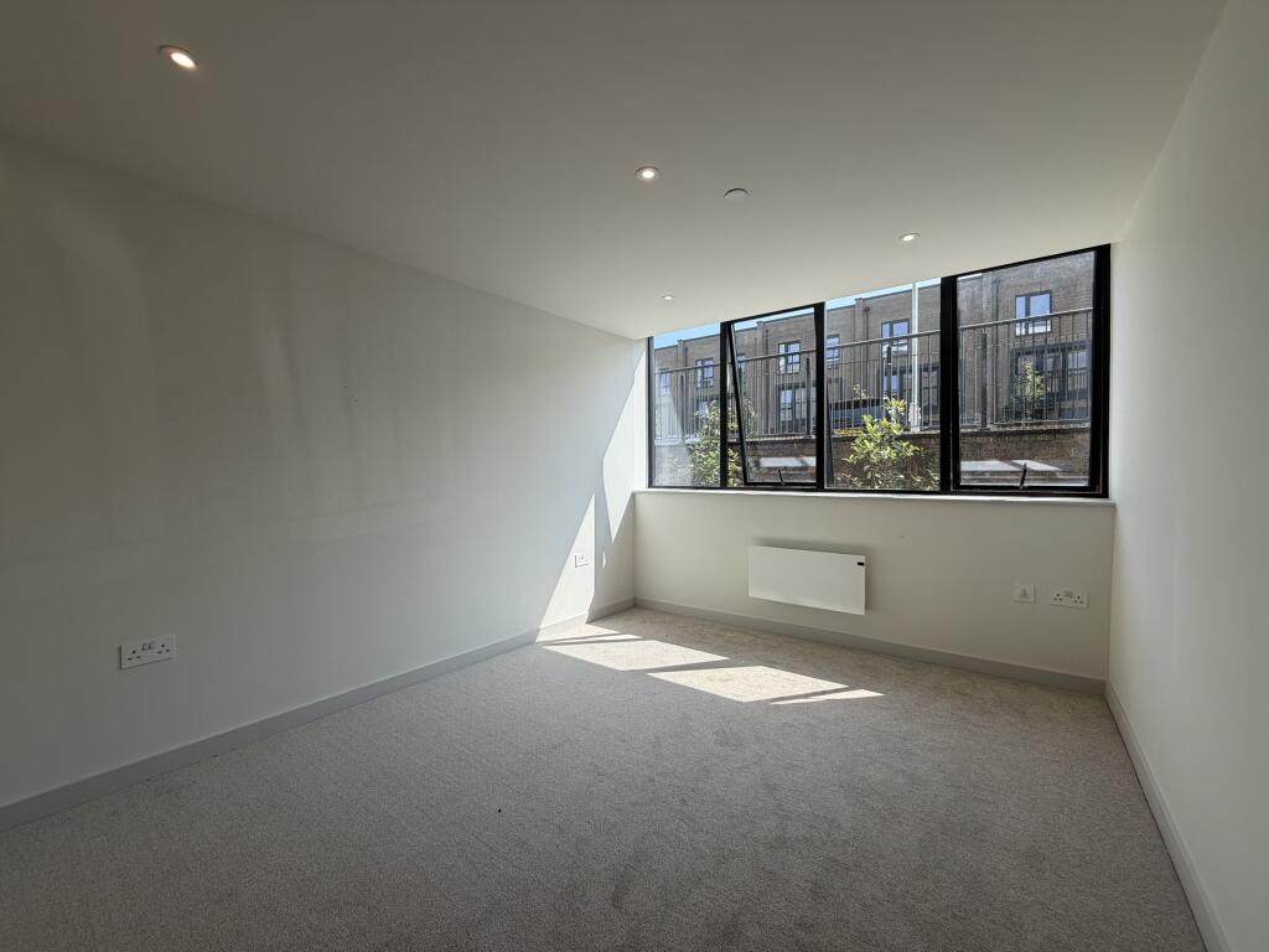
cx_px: 634
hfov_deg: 102.1
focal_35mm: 14
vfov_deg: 85.7
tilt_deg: +0.1
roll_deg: +0.6
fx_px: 513
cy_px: 476
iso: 40
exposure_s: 1/535
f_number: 2.2
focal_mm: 2.22
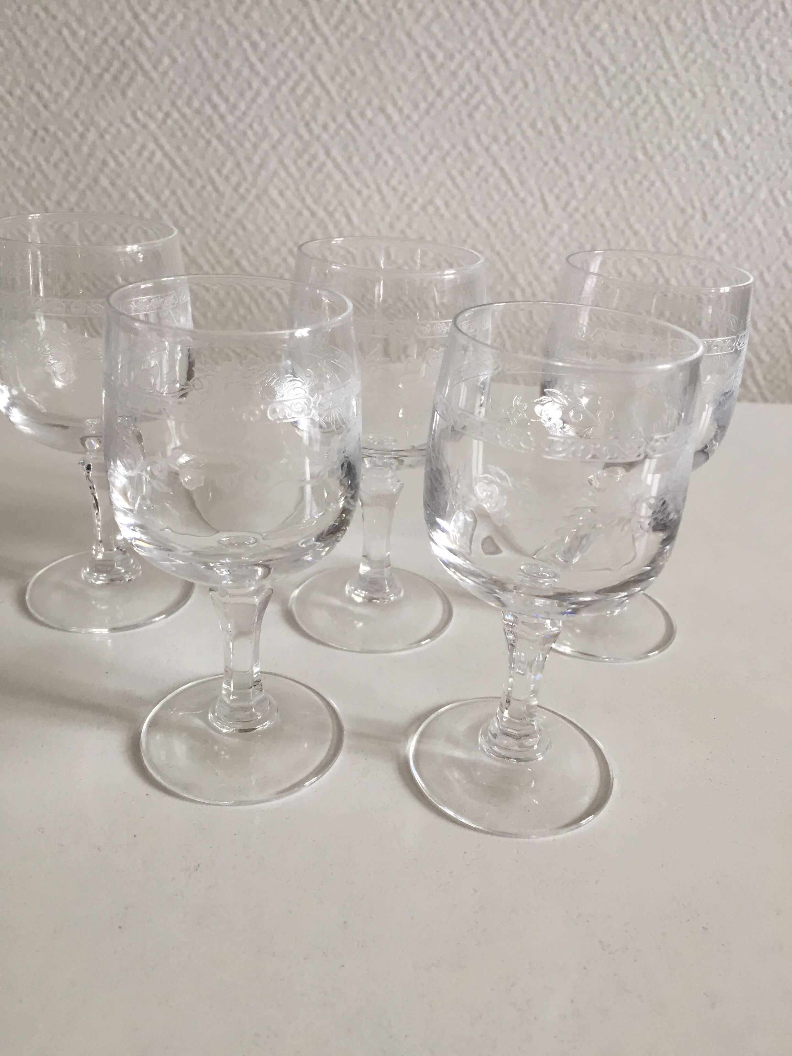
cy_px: 528
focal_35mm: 29
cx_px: 396
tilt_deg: -27.4
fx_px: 885
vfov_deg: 61.7
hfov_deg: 48.2
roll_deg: -3.9
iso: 32
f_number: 2.2
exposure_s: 1/33
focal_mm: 4.15
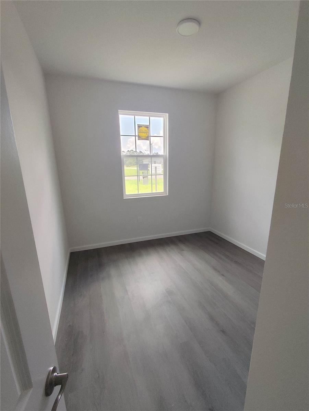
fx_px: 190
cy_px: 206
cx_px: 154
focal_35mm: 16
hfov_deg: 78.1
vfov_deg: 94.5
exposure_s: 1/120
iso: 50
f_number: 2.2
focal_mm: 1.65
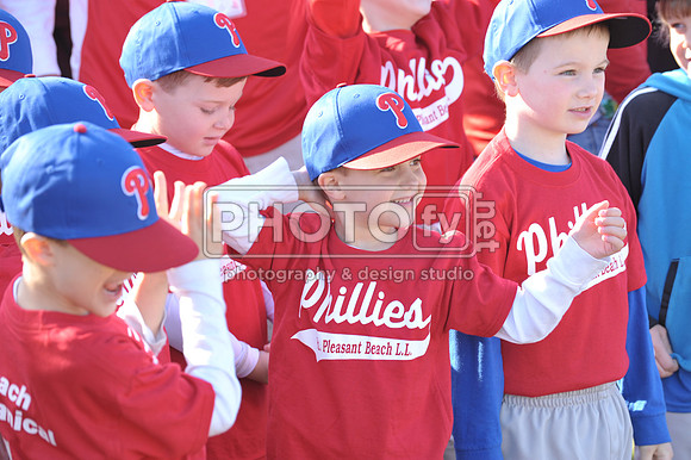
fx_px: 3645
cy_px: 230
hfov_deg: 10.8
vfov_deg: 7.2
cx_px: 346
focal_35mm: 190
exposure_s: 1/160
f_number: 7.1
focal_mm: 190
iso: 400
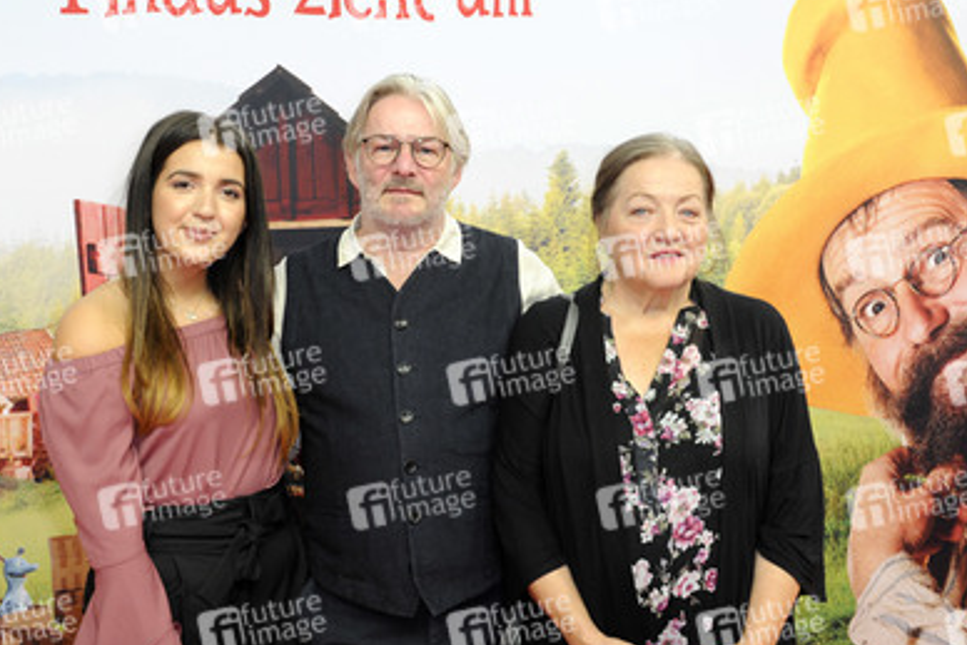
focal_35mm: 51
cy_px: 314
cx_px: 444
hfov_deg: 38.8
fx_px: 1370
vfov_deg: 26.5
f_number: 6.3
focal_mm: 44
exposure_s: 1/160
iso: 1600
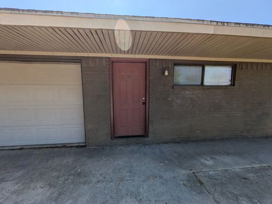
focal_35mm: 14
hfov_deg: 102.0
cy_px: 102
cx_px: 136
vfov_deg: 85.8
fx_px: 110
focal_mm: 1.83
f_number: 2.2
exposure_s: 1/1527
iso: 47
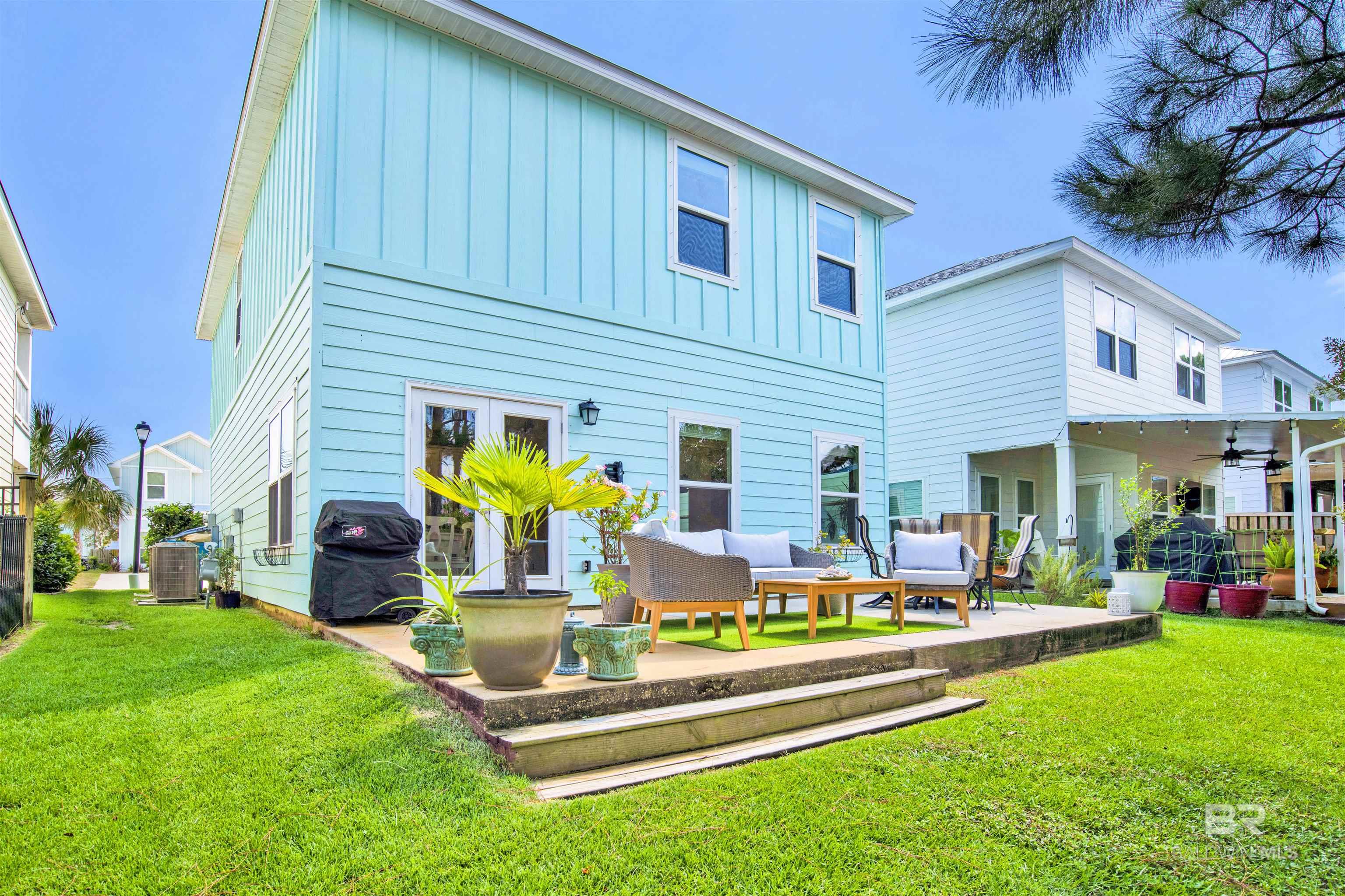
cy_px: 448
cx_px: 672
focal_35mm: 18
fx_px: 672
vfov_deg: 67.4
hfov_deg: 90.0
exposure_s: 1/160
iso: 200
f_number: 11
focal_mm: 18
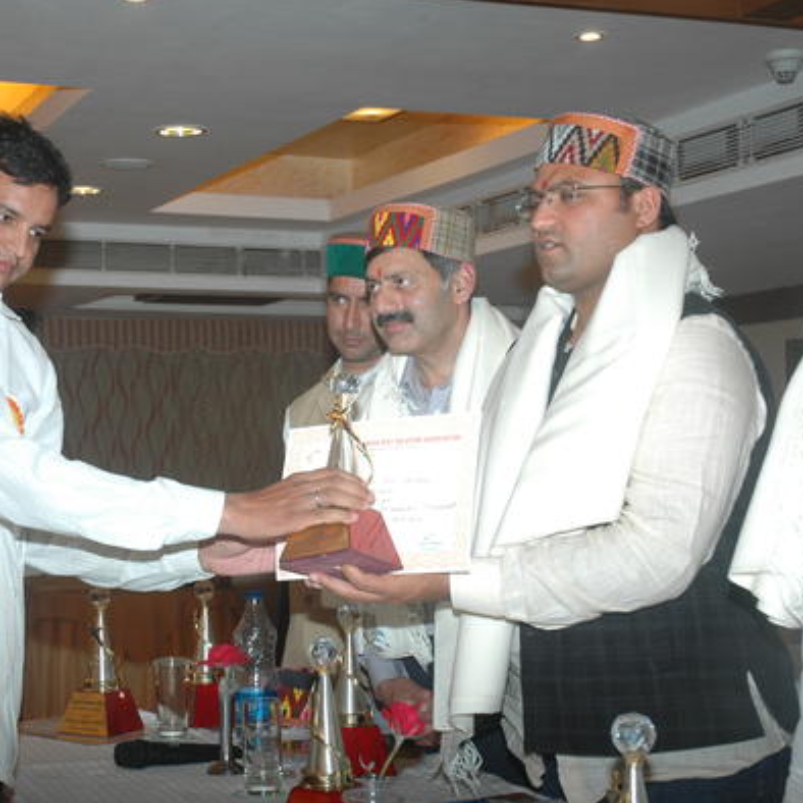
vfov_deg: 26.1
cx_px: 253
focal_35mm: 66
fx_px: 1732
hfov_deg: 25.9
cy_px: 400
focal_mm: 34
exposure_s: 1/60
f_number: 4.2
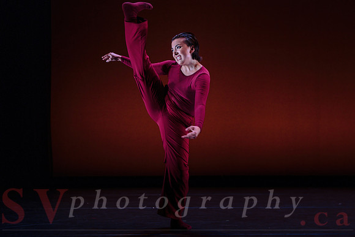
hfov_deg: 36.7
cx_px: 196
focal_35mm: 54
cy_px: 128
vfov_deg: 25.0
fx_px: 534
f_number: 2.8
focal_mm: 48
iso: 2500
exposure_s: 1/250
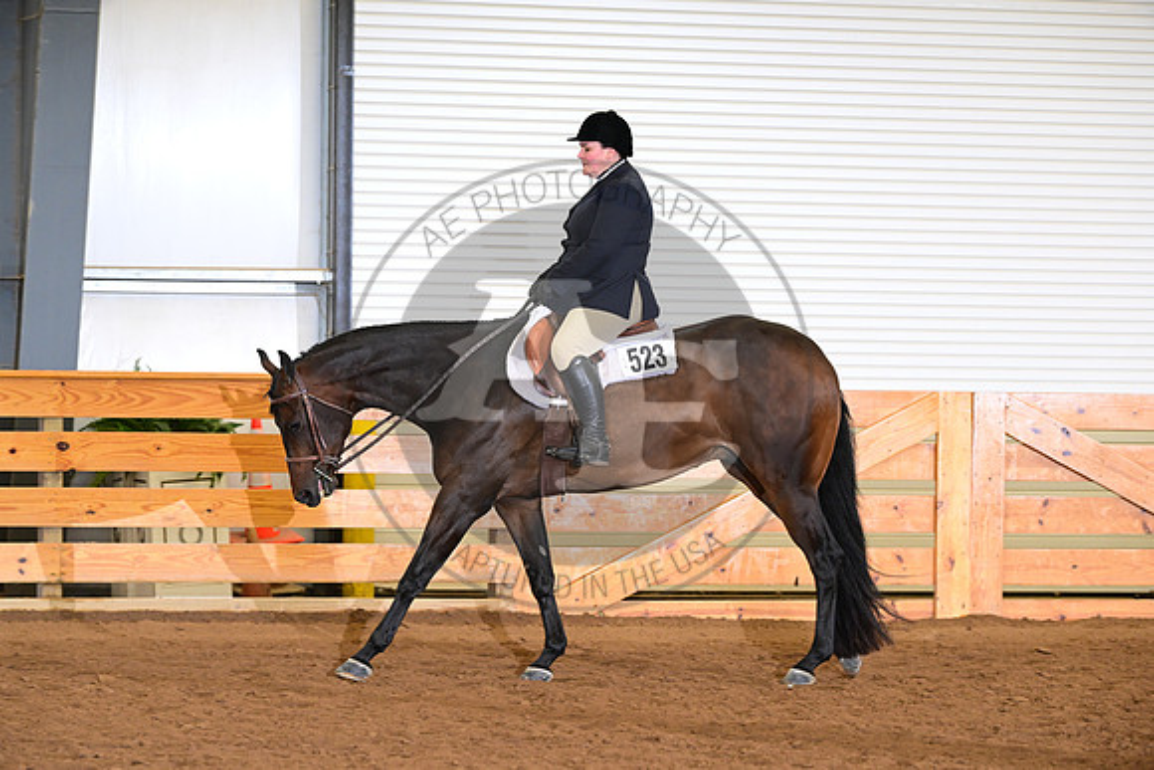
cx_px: 577
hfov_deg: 12.4
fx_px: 5290
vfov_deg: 8.3
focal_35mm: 165
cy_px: 385
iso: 2500
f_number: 5
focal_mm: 165
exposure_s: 1/200
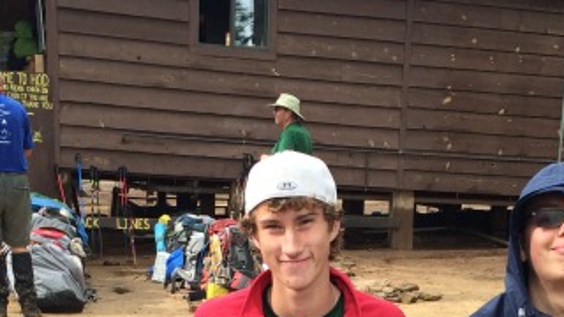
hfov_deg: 26.7
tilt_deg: -16.3
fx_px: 1181
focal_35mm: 79
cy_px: 498
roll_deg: -2.5
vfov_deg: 14.2
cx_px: 360
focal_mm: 4.15
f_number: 2.2
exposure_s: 1/357
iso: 32
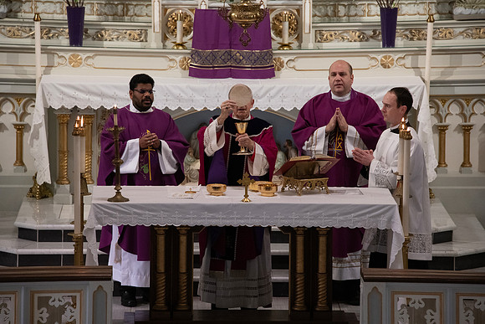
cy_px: 162
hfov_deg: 8.2
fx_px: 3369
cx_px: 242
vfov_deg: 5.5
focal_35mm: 250
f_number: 9
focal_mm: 250
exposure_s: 1/100
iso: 4000
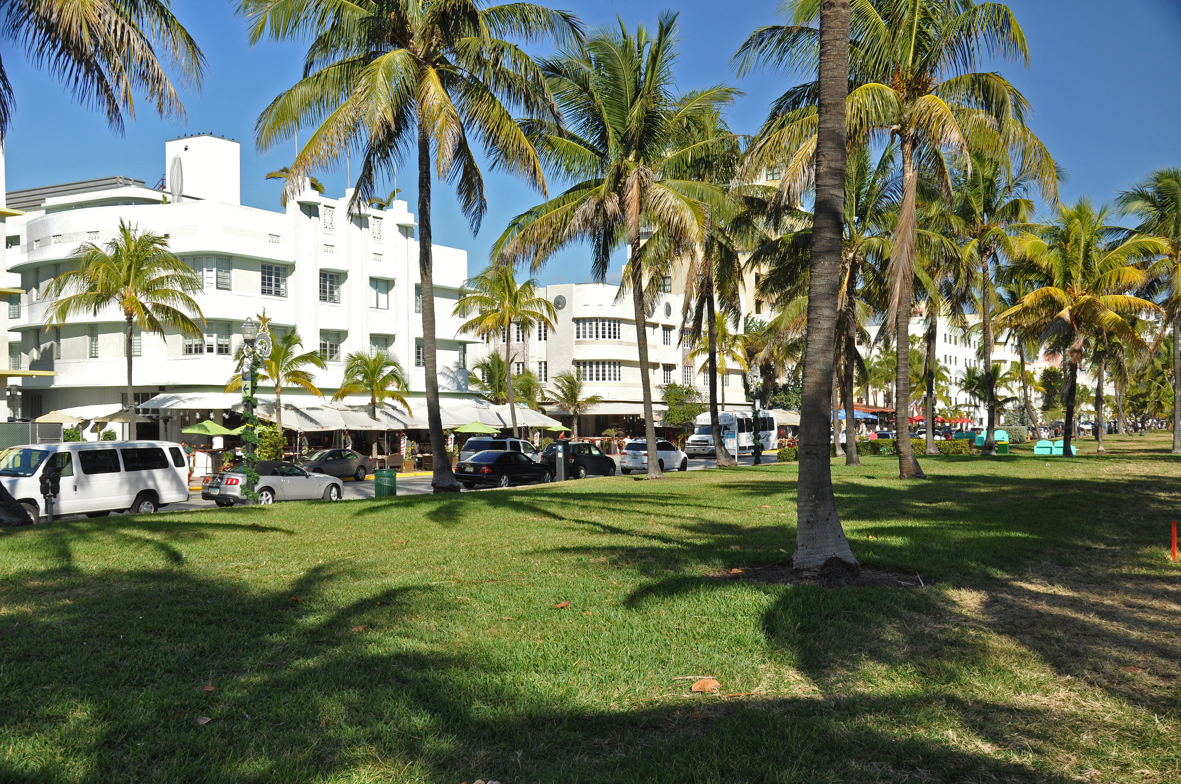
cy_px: 392
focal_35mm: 38
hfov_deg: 51.3
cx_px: 590
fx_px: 1229
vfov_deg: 35.4
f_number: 8
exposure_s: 1/250
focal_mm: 25
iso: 250
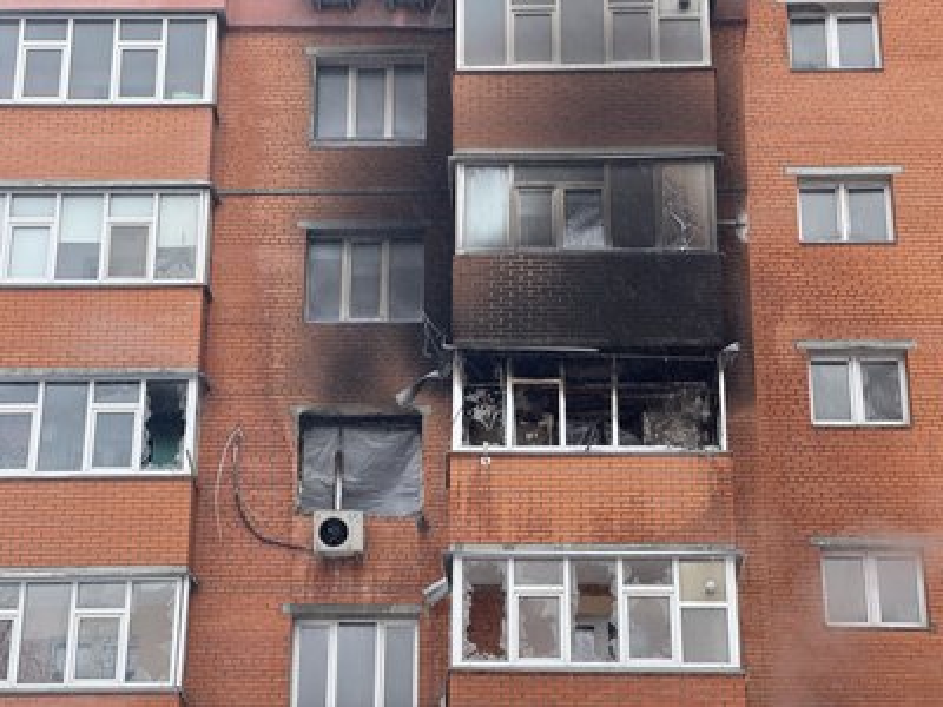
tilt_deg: +23.6
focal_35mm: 77
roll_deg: +0.1
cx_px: 472
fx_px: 2098
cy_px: 354
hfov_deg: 25.3
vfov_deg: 19.1
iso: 25
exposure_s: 1/99
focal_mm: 9
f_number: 2.8
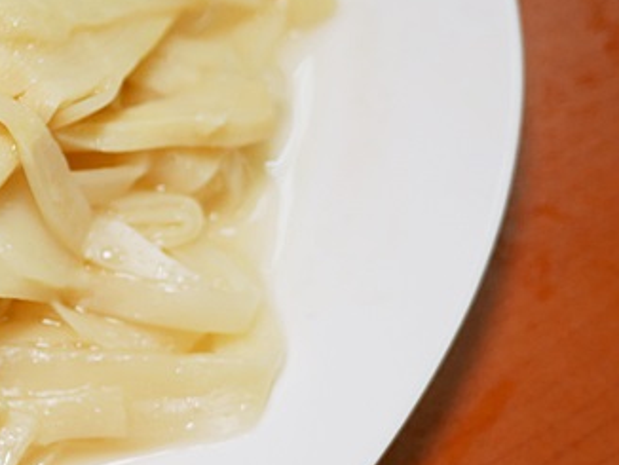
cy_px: 244
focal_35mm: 86
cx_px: -131
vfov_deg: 17.2
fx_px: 1539
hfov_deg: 21.1
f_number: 2.5
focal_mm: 14
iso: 200
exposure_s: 1/160
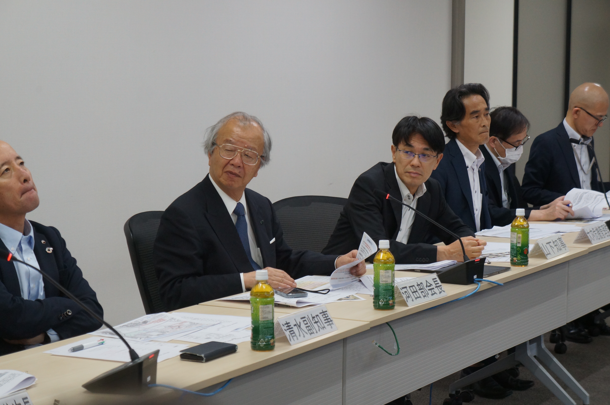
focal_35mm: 82
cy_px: 202
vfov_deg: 16.5
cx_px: 305
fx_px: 1396
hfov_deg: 24.6
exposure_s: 1/160
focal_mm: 55
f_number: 5.6
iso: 1000
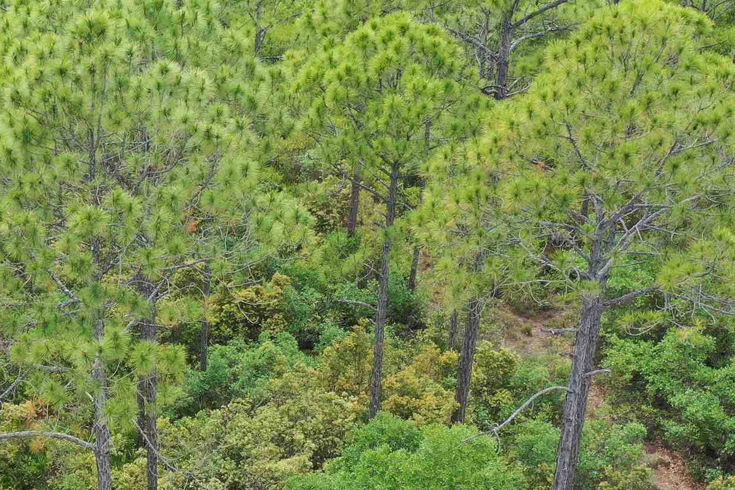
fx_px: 1429
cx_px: 127
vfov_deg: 19.2
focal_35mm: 70
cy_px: 409
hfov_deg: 28.1
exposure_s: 1/200
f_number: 4.5
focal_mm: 10.26
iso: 100
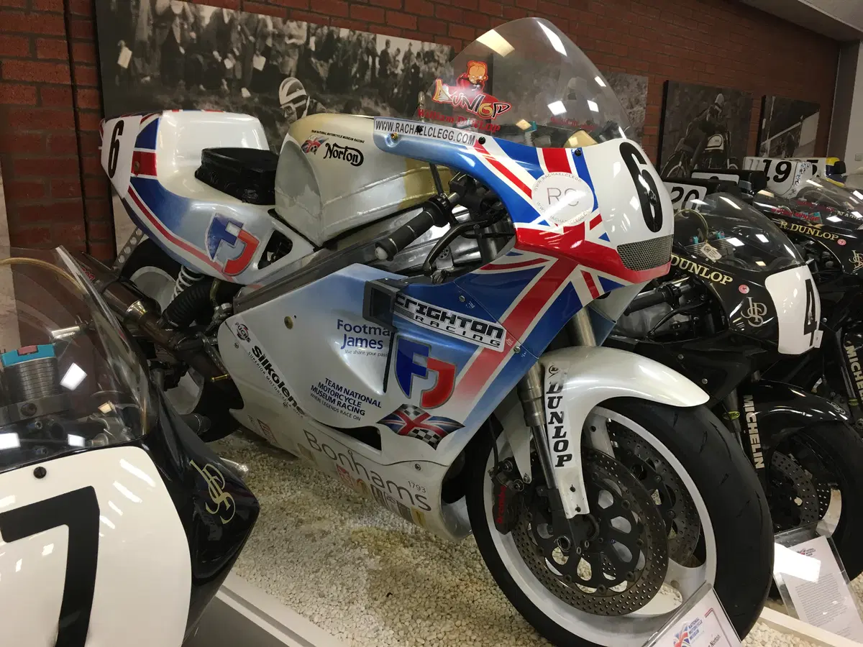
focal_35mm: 29
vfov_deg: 48.2
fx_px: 723
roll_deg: -0.8
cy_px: 324
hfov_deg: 61.7
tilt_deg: -13.7
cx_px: 432
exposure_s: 1/33
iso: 64
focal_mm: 4.15
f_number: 2.2
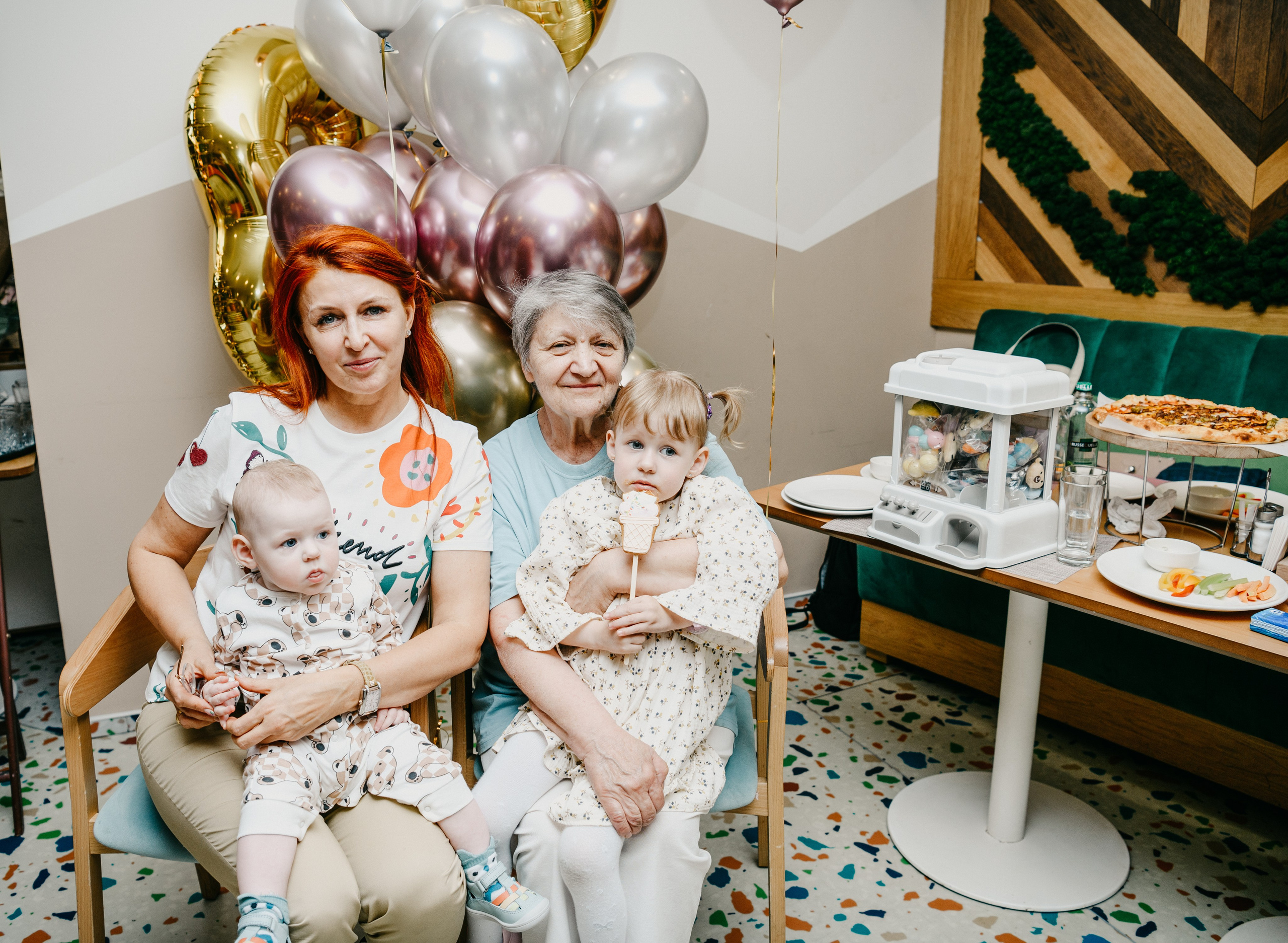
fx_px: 992
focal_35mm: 27
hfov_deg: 65.9
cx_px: 605
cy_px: 447
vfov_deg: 50.8
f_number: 3.5
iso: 125
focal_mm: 24
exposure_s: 1/160
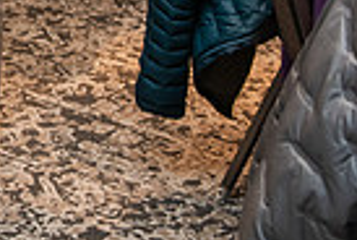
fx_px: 1342
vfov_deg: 9.5
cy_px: -260
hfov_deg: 13.4
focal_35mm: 135
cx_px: -315
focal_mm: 32
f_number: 4
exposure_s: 1/160
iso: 1600
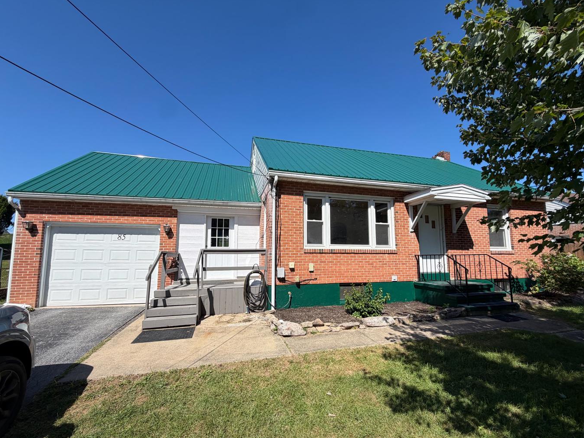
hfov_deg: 98.2
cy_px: 233
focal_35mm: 15
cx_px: 298
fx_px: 253
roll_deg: +0.6
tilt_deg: +6.2
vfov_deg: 81.6
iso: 20
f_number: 2.2
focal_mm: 2.22
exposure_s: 1/853
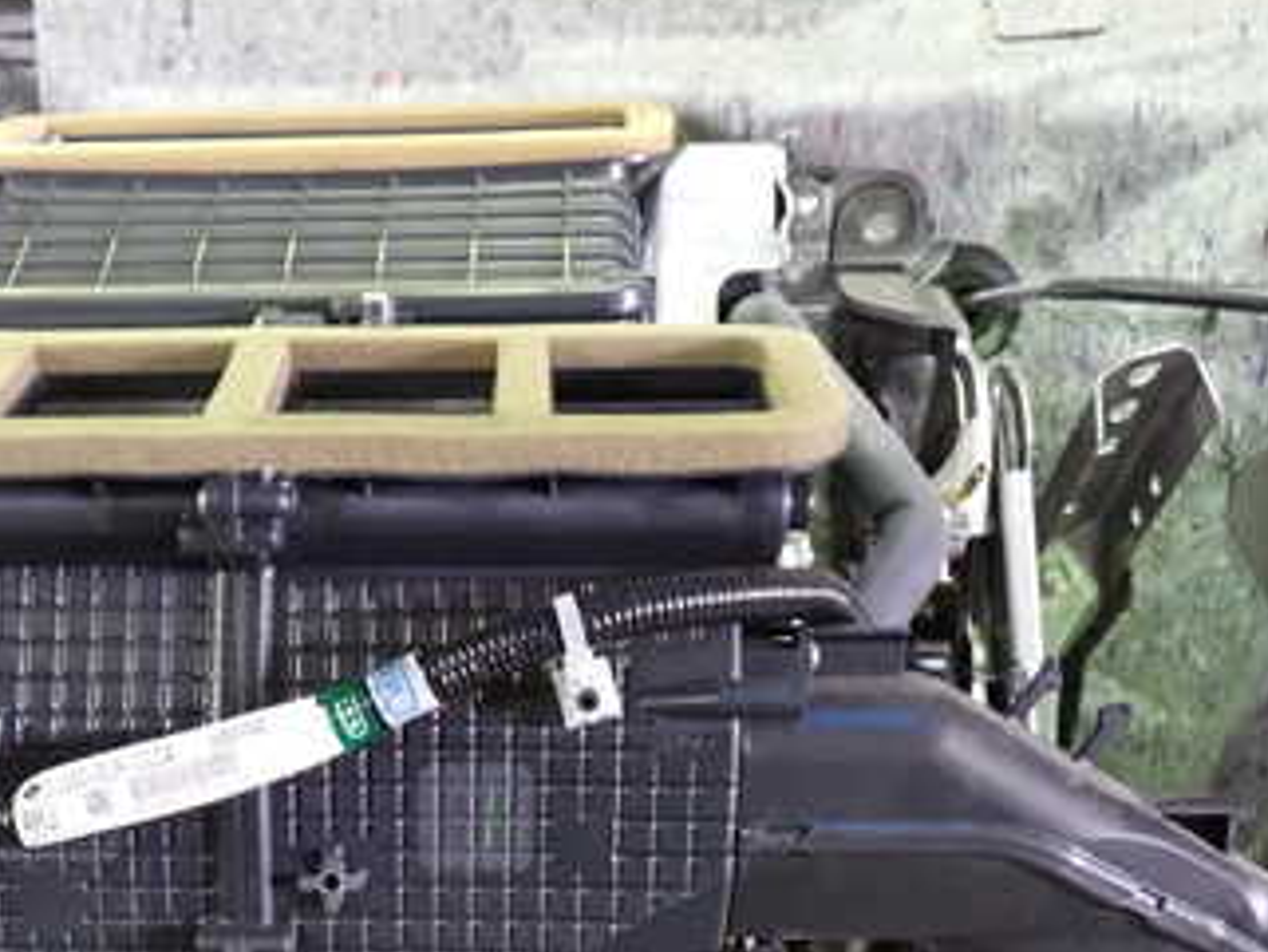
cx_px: 324
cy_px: 865
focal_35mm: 56
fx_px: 2052
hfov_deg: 33.7
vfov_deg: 25.3
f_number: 2.3
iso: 800
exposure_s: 1/30
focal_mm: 5.4
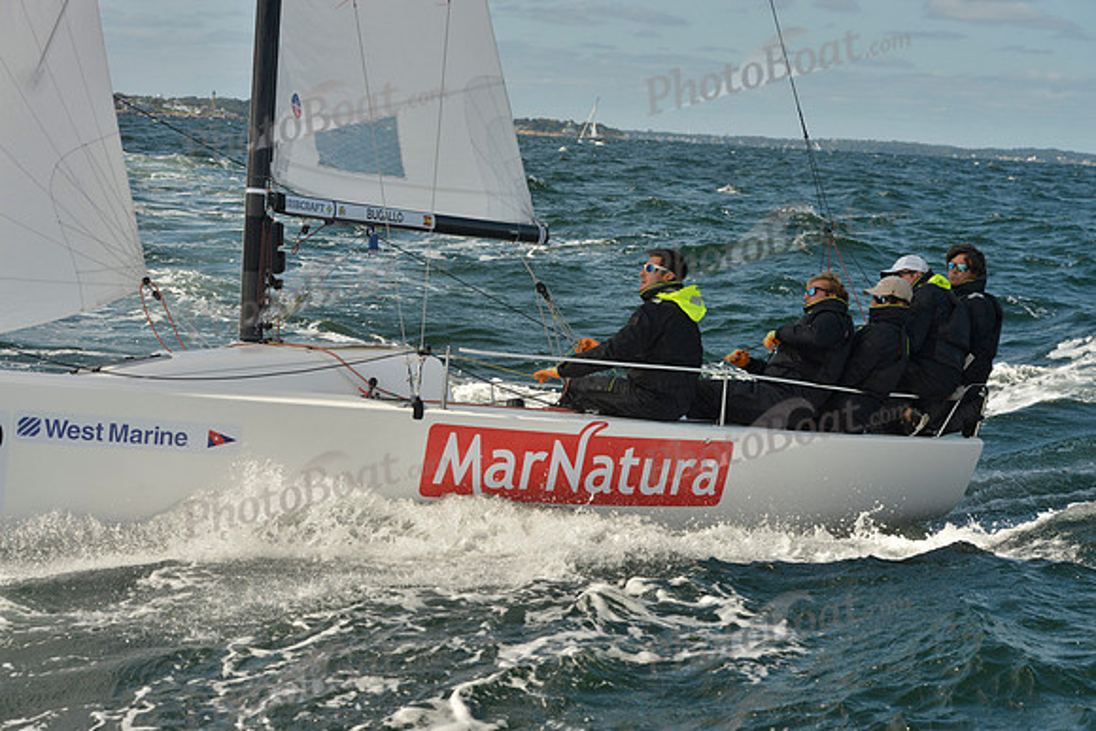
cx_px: 548
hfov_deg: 28.8
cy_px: 366
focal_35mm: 70
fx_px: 2132
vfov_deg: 19.5
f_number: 9
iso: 400
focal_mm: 70
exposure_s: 1/1600
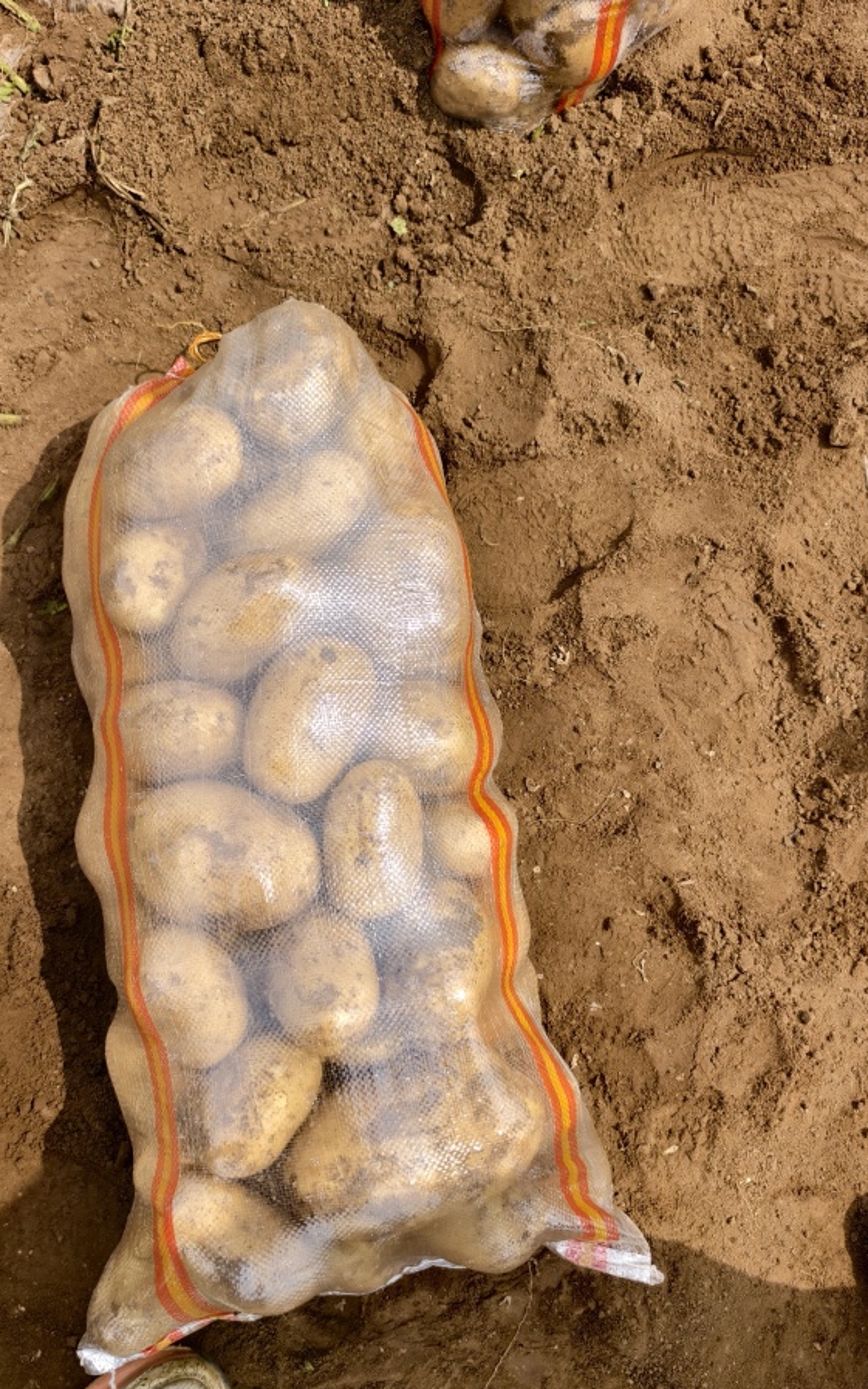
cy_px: 718
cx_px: 350
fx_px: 1097
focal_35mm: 29
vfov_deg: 64.6
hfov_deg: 43.0
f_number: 1.57
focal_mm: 5.6
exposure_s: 1/4926
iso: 71
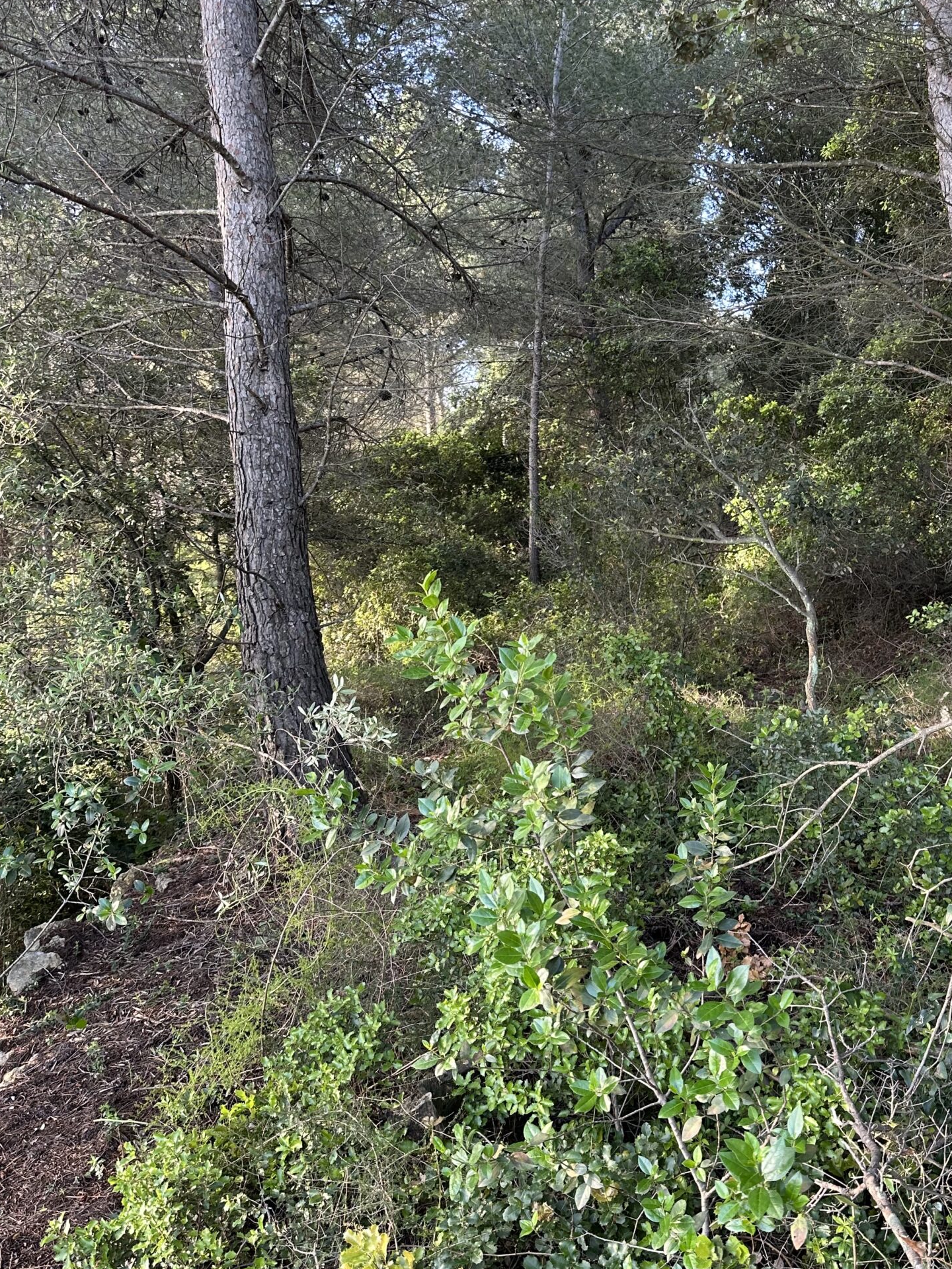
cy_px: 619
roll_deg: -0.1
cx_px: 627
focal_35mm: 32
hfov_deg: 43.6
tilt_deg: -4.1
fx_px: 1173
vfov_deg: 56.8
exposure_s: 1/121
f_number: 1.78
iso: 125
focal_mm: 6.86
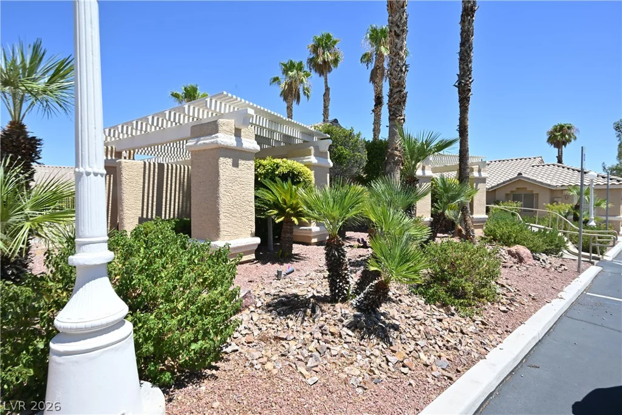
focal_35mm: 18
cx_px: 311
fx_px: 302
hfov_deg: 91.6
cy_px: 208
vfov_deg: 68.9
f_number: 20
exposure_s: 1/30
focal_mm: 17.5
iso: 100
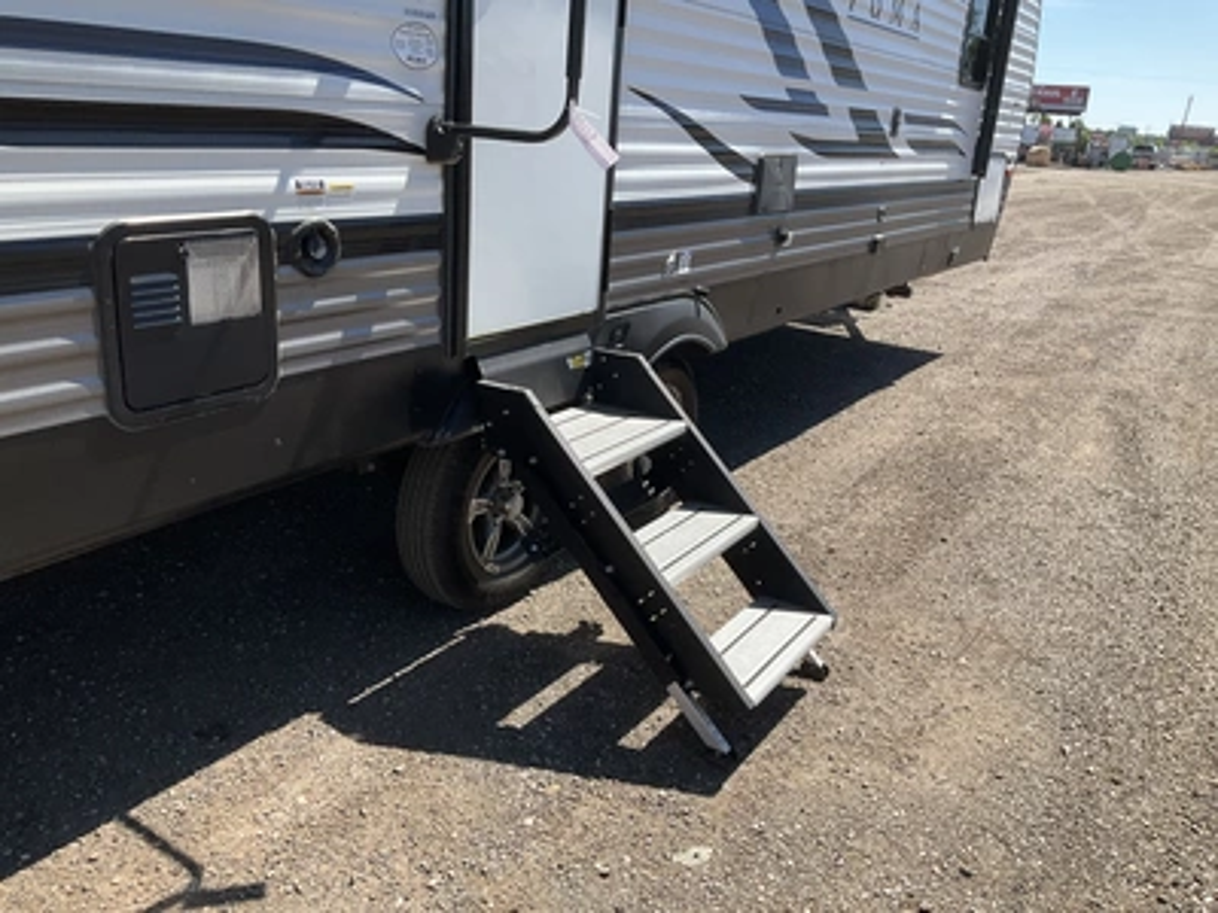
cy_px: 456
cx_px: 609
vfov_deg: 48.2
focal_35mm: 29
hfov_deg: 61.7
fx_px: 1020
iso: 25
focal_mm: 3
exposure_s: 1/1195
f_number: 1.8
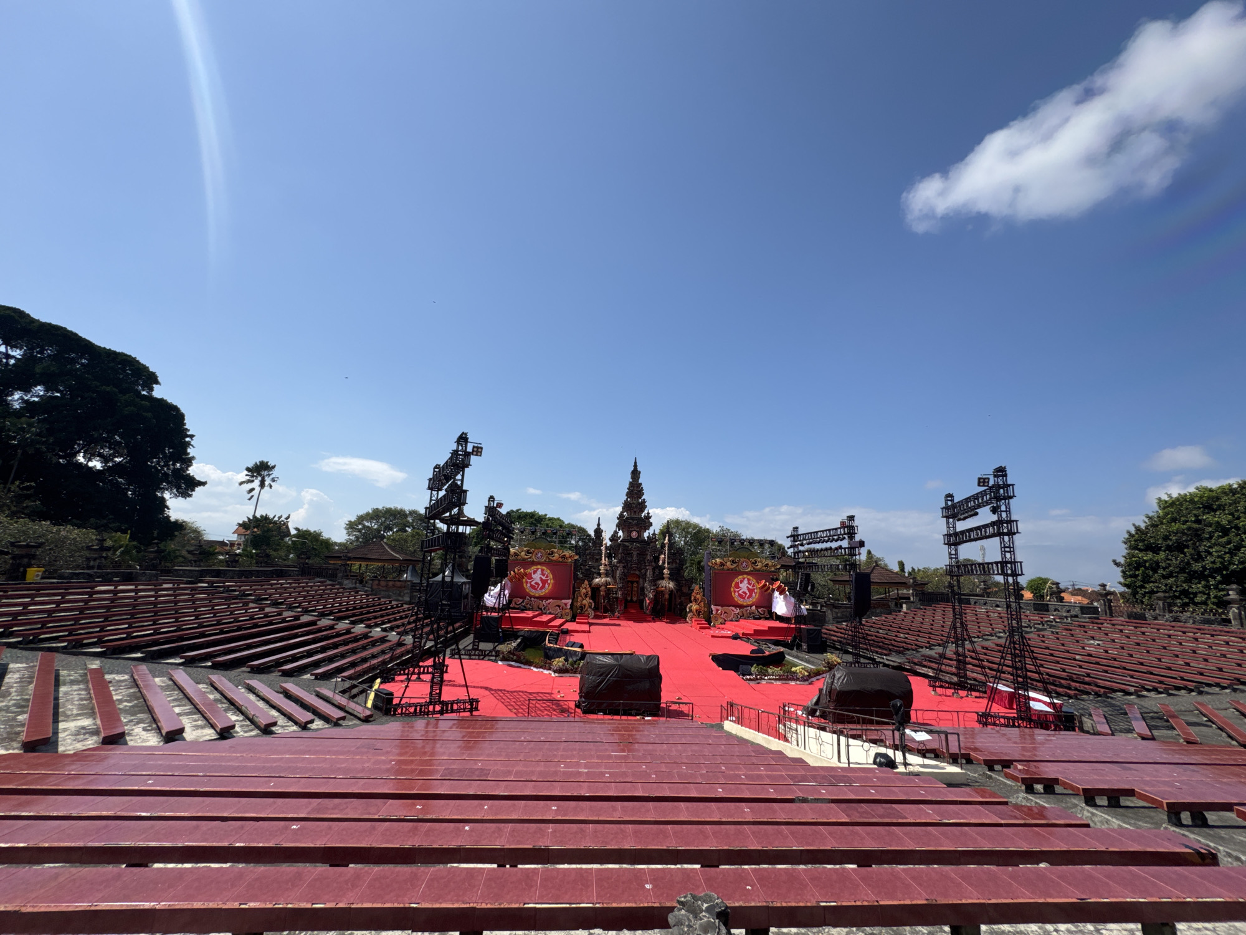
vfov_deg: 85.7
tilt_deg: +7.1
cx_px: 623
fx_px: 504
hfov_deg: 102.1
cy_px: 468
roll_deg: -1.0
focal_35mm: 14
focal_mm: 2.22
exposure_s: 1/2584
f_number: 2.2
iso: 50
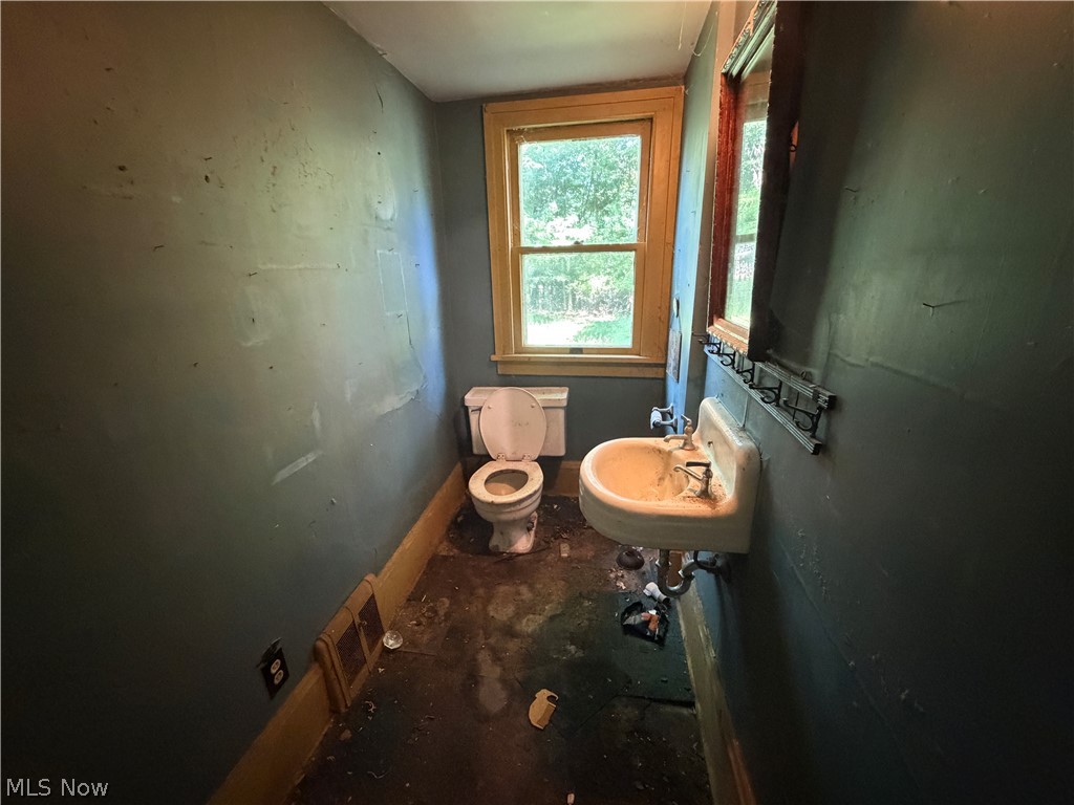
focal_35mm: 14
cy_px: 402
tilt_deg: -17.2
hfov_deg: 102.1
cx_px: 537
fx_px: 434
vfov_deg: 85.7
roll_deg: +1.4
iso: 1250
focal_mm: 2.22
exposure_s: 1/45
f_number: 2.2
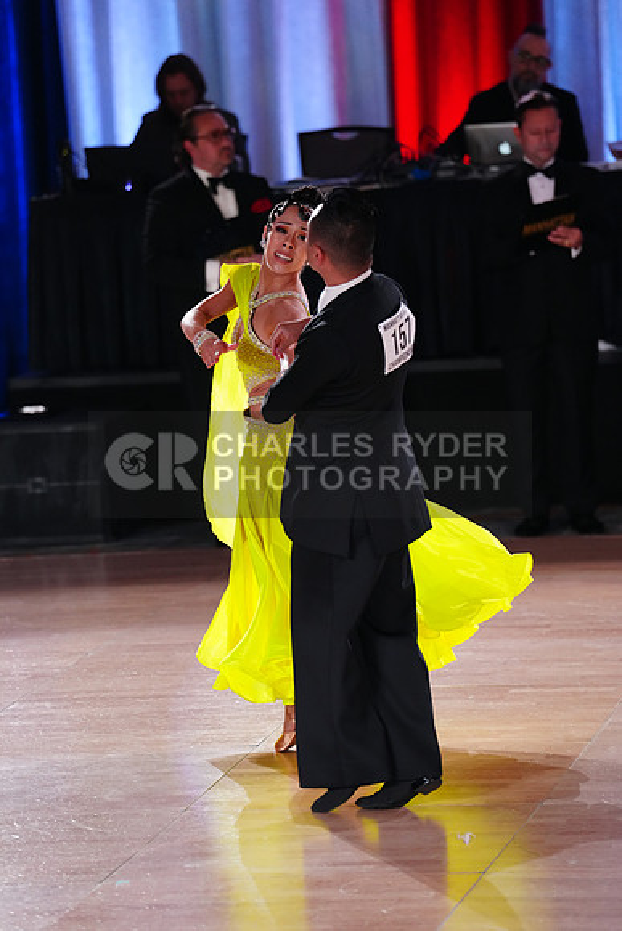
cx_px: 311
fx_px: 5180
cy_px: 466
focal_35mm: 200
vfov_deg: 10.3
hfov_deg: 6.9
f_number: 3.5
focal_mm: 200
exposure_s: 1/500
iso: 3200
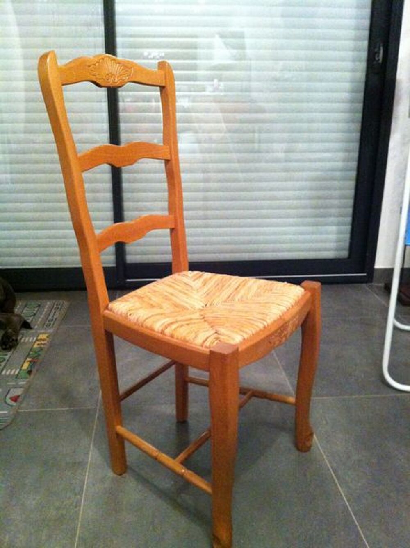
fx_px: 554
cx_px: 205
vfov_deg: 52.7
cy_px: 274
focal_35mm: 35
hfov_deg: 40.6
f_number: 2.8
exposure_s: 1/15
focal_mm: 3.85
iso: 800
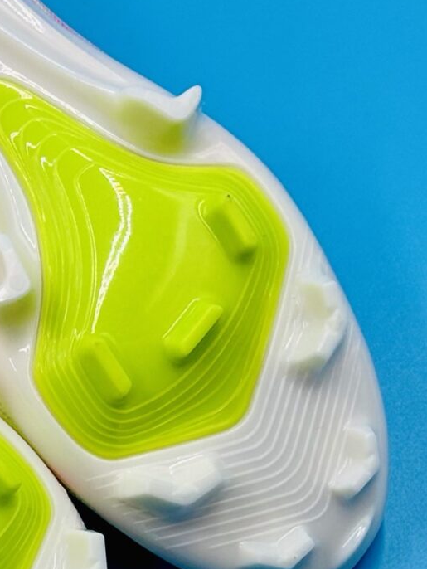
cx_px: -156
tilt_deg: -57.8
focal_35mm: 194
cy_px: 348
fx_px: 3189
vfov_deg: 10.2
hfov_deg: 7.6
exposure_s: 1/190
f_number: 1.6
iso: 32
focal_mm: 5.96
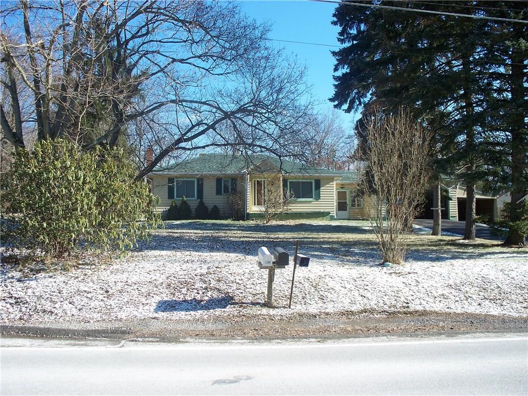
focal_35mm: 36
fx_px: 549
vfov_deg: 39.7
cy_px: 198
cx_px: 264
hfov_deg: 51.4
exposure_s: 1/640
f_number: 2.8
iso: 80
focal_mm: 7.54
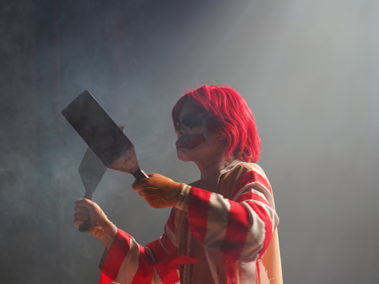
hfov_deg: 17.3
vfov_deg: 13.0
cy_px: 142
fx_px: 1248
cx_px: 182
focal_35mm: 114
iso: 1600
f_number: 4
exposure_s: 1/160
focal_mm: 105
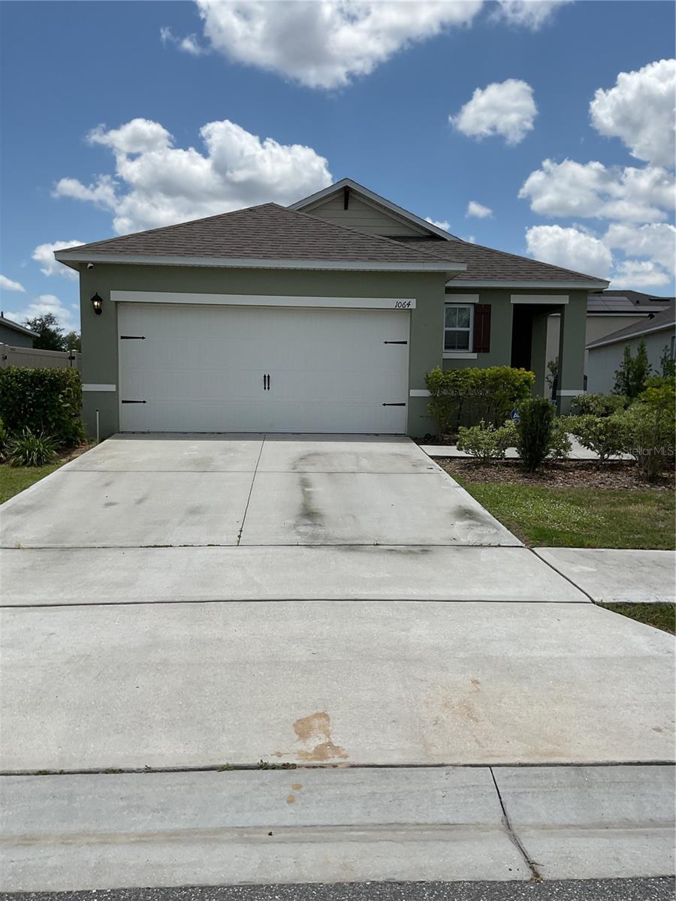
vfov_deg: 61.7
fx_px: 755
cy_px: 450
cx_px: 338
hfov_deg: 48.2
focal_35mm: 29
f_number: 1.8
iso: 16
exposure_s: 1/3788
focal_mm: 3
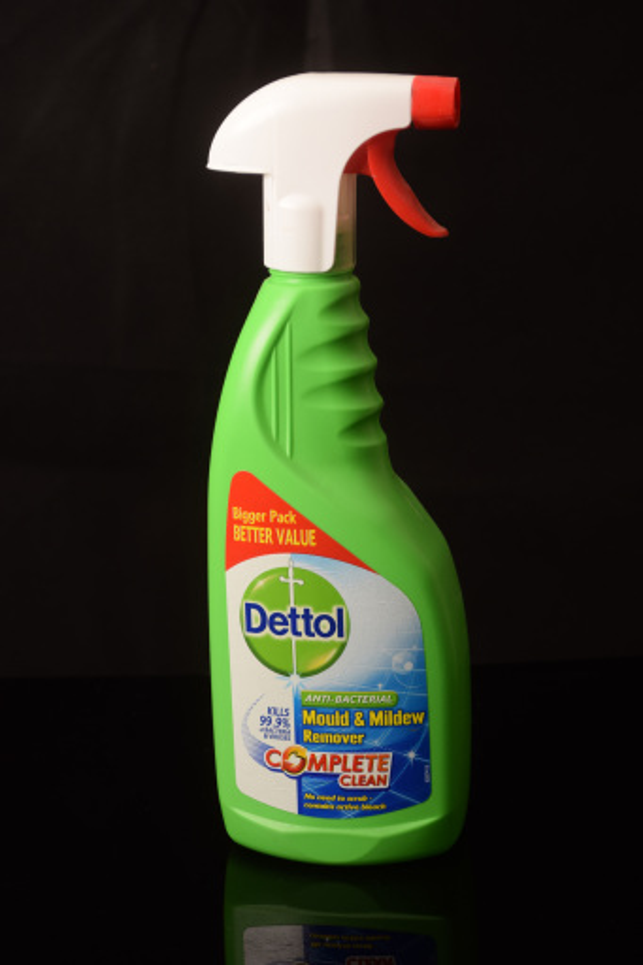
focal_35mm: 72
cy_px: 482
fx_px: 1930
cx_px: 322
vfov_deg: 28.1
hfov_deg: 18.9
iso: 200
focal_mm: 48
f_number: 8
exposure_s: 1/125
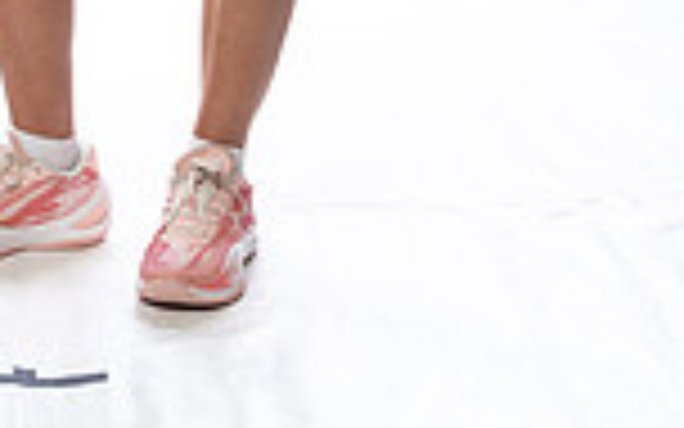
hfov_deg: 13.7
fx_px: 2815
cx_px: 18
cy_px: -559
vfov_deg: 8.1
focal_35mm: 151
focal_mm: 50
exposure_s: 1/250
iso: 640
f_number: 5.6
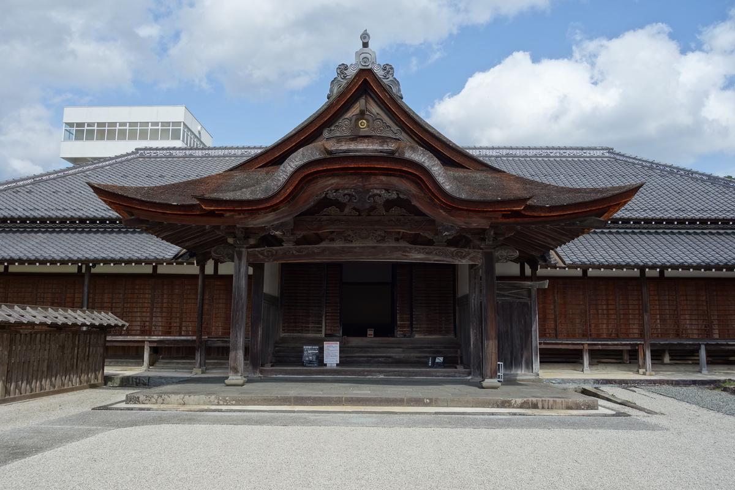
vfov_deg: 46.4
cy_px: 245
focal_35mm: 28
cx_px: 368
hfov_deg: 65.5
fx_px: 572
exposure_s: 1/320
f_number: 5.6
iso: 125
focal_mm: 10.4
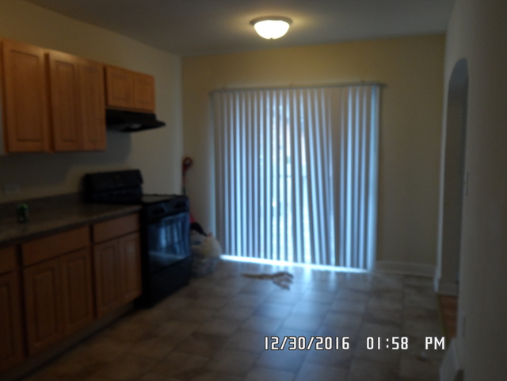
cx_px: 254
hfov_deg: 63.4
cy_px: 190
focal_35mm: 28
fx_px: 410
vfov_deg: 49.7
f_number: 3.1
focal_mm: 4.9
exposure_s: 1/30
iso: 160
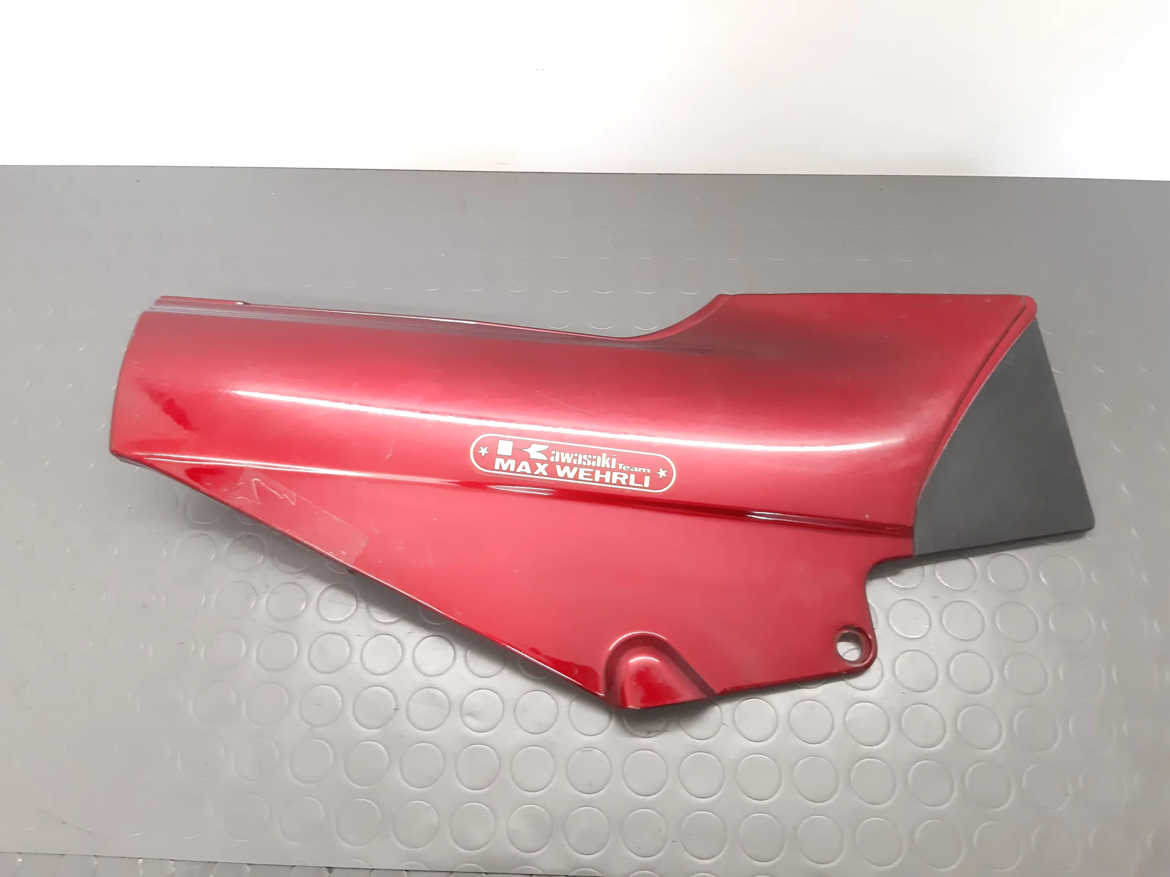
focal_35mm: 27
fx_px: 913
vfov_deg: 51.4
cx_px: 585
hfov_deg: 65.3
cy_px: 438
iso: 400
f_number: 1.7
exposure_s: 1/33
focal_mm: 3.93
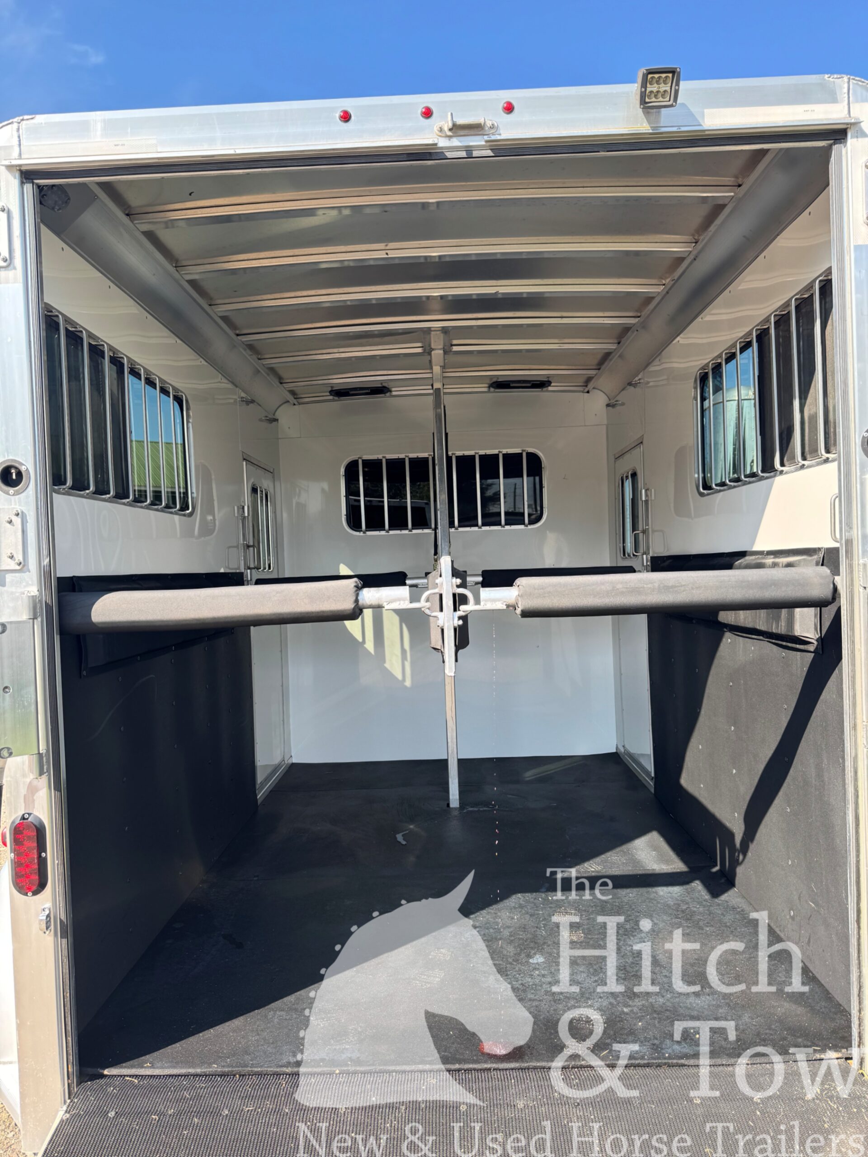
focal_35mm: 24
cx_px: 434
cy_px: 578
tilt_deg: -0.3
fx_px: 802
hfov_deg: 56.8
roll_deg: +0.9
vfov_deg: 71.6
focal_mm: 6.76
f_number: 1.78
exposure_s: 1/765
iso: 80
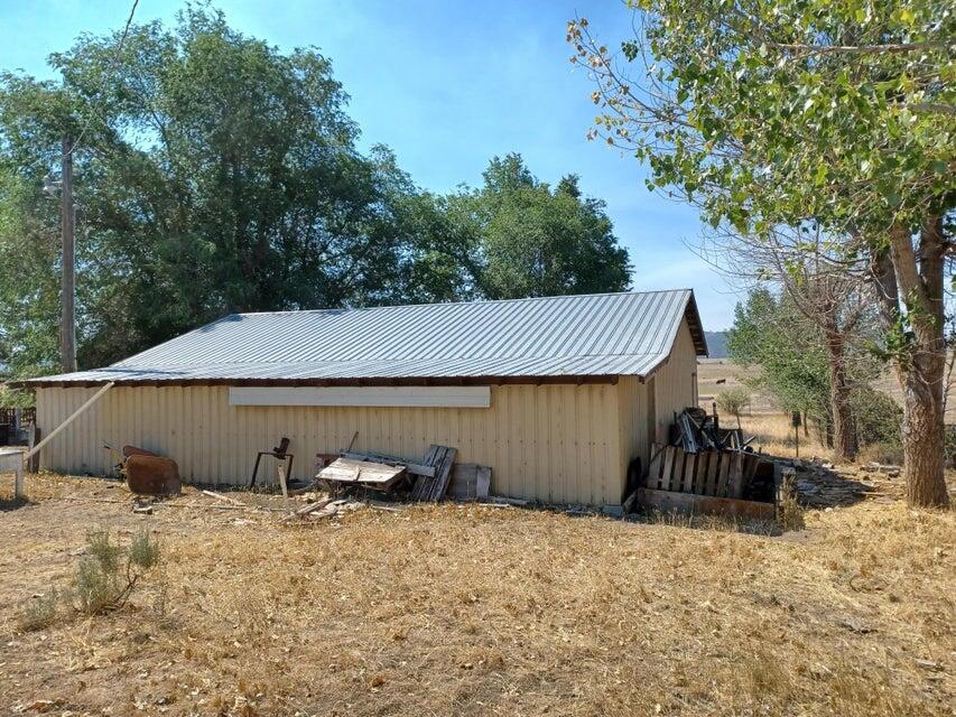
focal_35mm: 25
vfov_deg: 54.9
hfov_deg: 69.4
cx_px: 478
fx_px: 691
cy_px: 358
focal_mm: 4.6
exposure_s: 1/432
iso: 32
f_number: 1.8
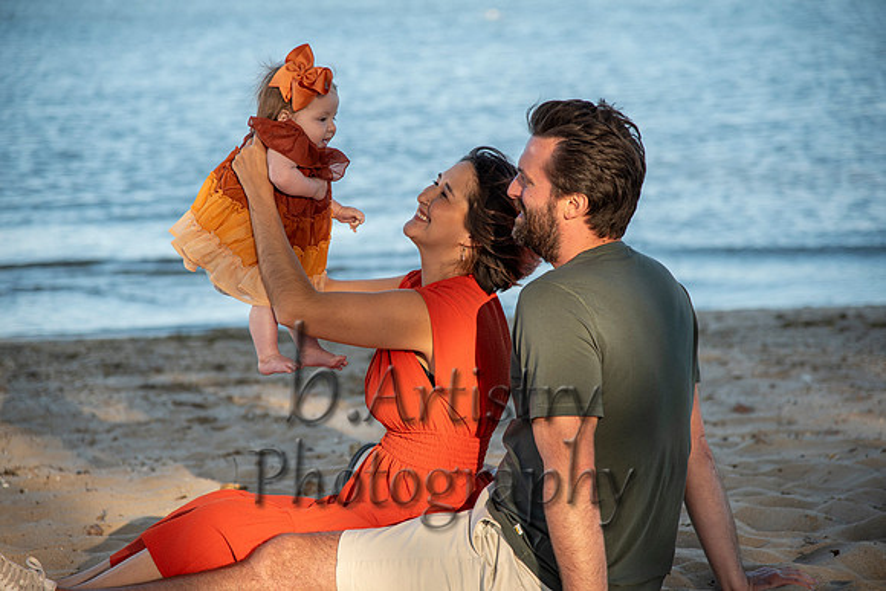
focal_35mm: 120
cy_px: 296
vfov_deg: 11.4
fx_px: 2954
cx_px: 443
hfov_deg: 17.1
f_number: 4
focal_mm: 120
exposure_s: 1/320
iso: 125
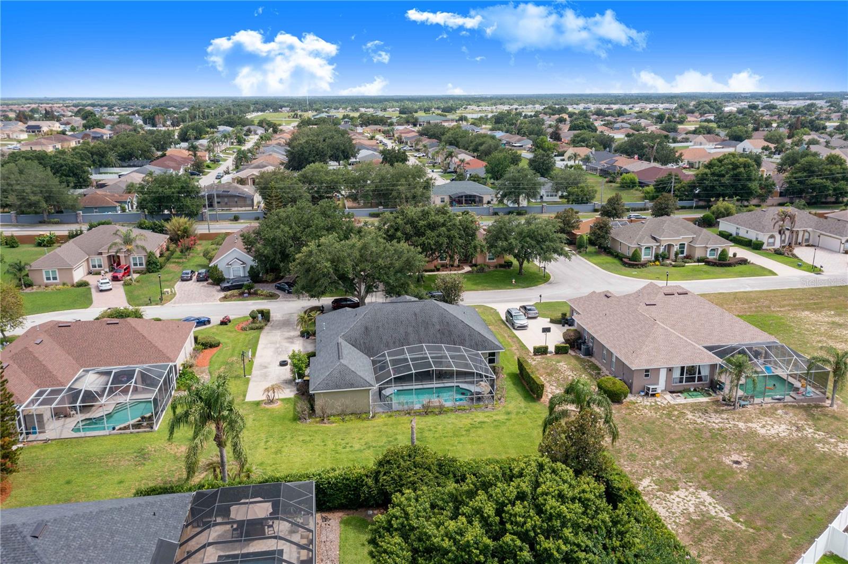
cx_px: 424
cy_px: 282
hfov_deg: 65.5
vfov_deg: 46.4
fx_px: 659
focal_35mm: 28
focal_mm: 10.26
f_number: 5.6
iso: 100
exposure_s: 1/320
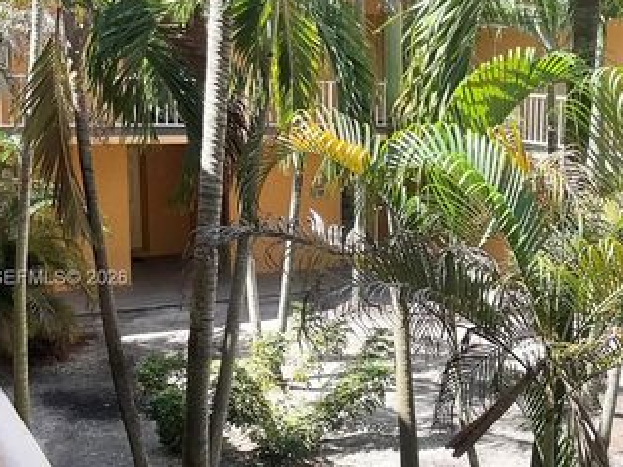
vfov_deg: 24.8
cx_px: 514
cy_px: 279
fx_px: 1061
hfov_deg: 31.7
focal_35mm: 59
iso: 16
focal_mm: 3
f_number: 1.8
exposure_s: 1/524
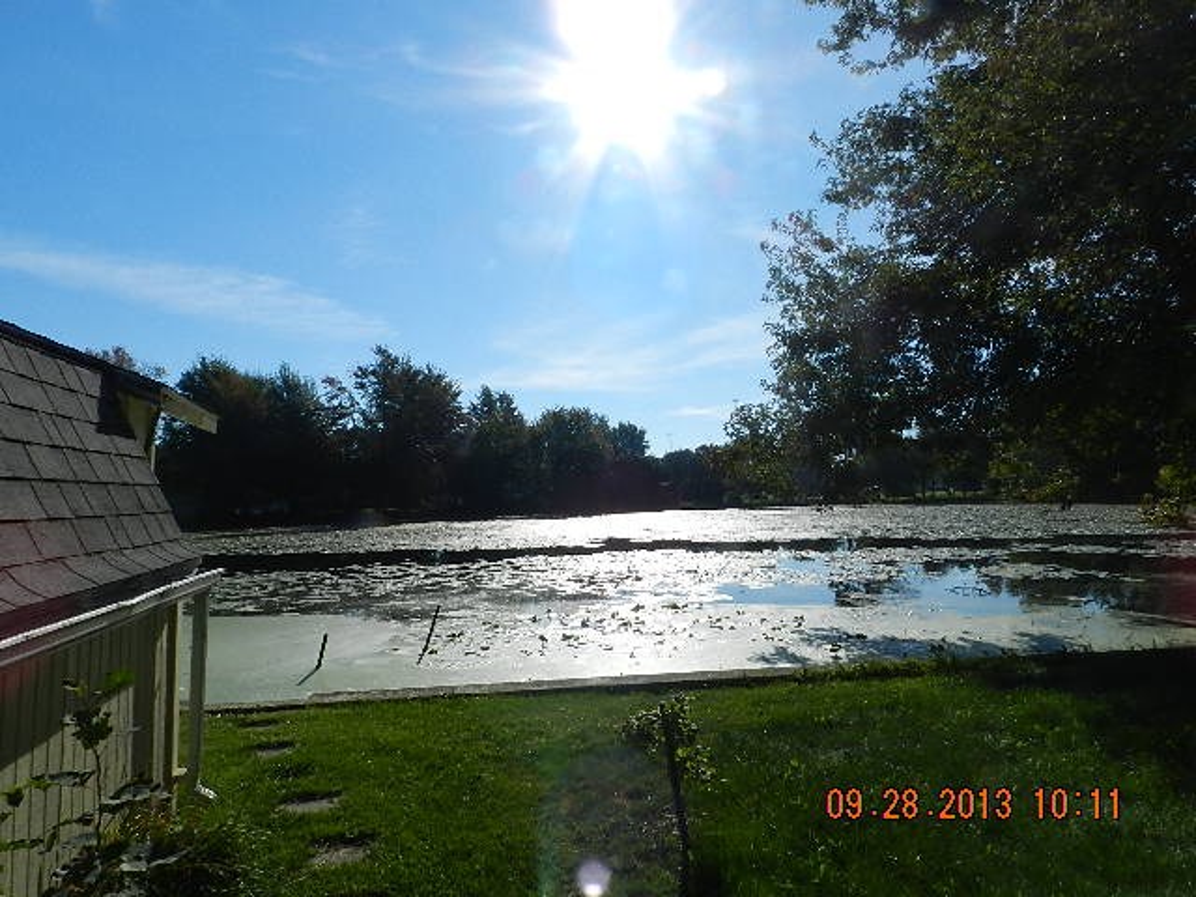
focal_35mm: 23
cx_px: 598
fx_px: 795
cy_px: 448
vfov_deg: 58.9
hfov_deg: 73.9
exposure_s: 1/800
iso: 160
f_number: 6.3
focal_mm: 4
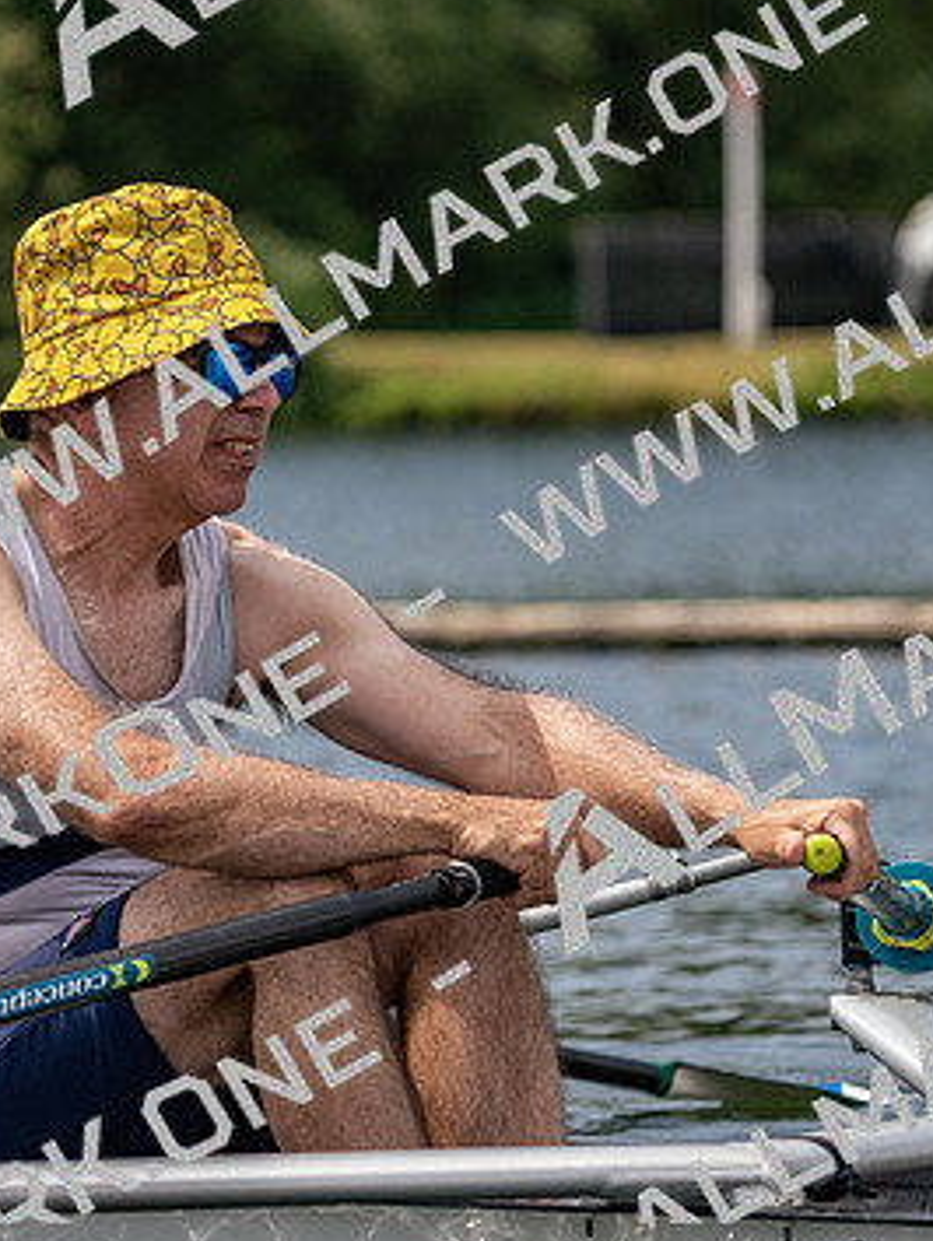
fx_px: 11307
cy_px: 622
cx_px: 246
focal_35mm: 315
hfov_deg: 4.7
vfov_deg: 6.3
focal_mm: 200
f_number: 5.6
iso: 250
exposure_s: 1/1600
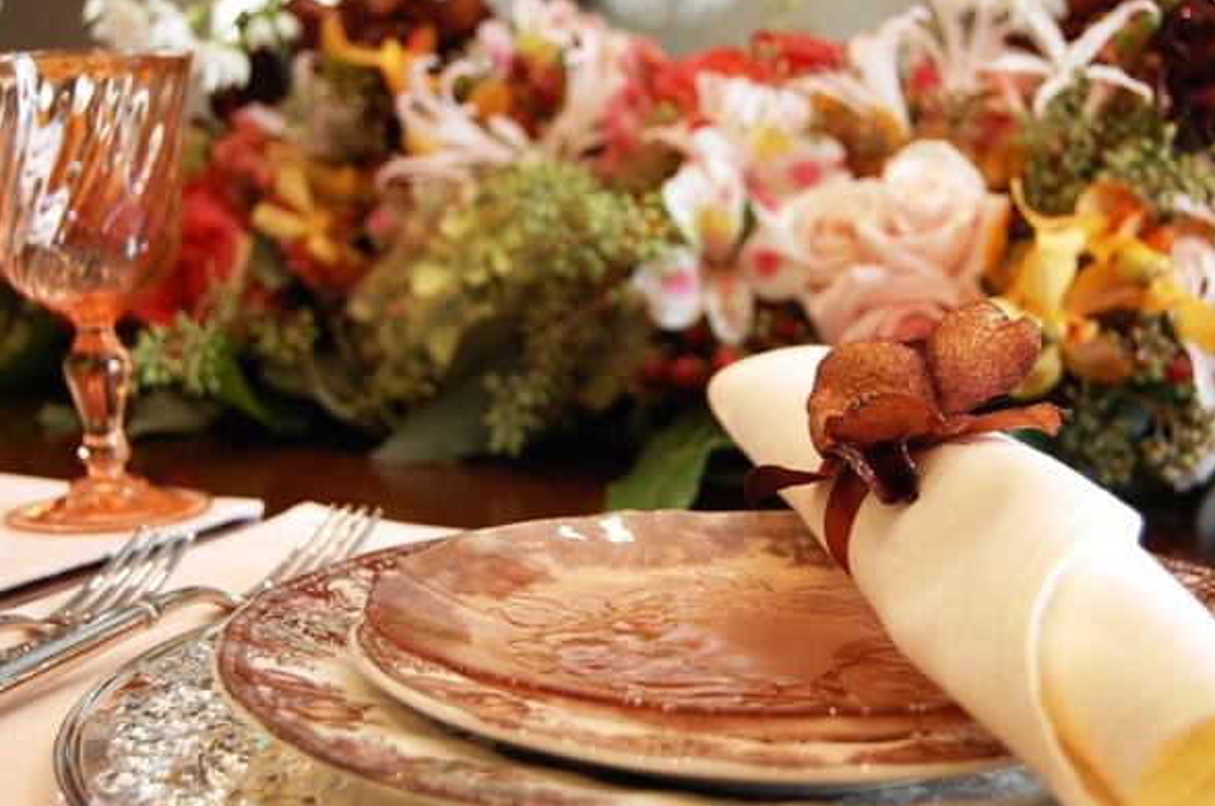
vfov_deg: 21.8
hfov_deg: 32.4
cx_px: 645
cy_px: 401
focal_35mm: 62
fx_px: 2089
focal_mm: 38
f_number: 5
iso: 800
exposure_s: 1/20
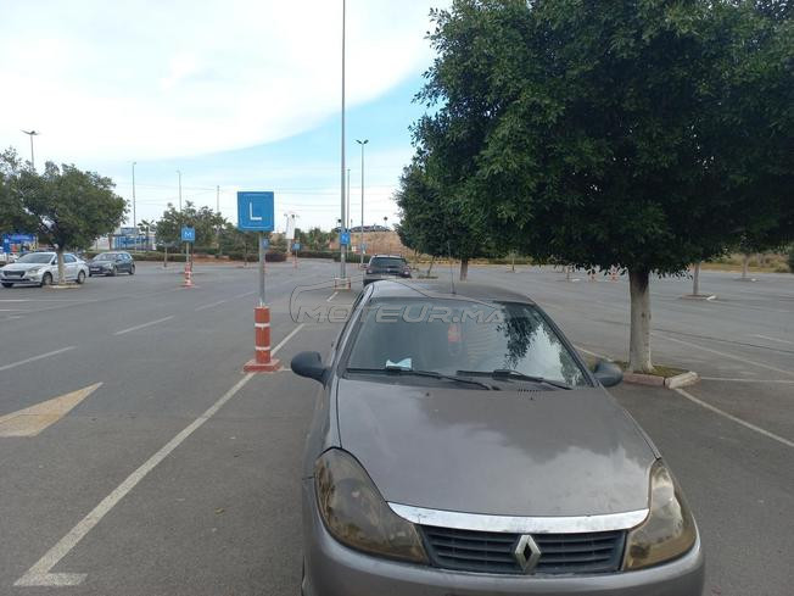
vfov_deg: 54.9
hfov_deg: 69.4
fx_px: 573
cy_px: 298
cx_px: 397
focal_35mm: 25
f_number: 1.8
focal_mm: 4.6
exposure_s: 1/318
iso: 25
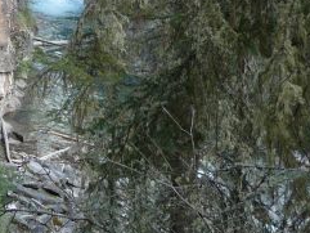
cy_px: -116
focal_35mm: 93
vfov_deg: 14.8
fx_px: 833
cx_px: -86
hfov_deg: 19.5
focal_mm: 4.6
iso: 100
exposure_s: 1/30
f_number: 2.8
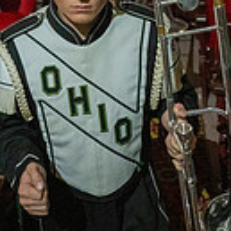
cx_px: 39
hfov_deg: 23.9
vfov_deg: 21.5
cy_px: -84
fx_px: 536
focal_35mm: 71
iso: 12800
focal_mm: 24
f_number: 2.8
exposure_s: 1/500
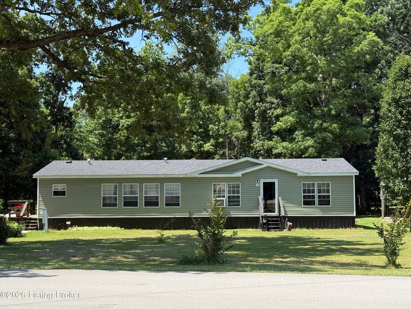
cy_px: 154
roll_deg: +0.8
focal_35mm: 48
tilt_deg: +2.2
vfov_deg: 30.3
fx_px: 570
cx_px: 206
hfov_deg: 39.7
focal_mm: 6.76
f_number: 1.78
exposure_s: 1/1754
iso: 100
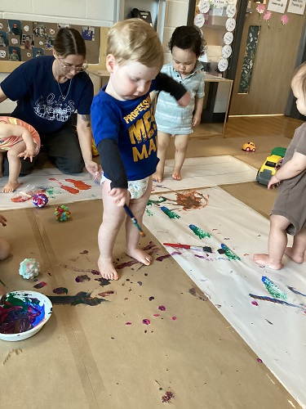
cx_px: 153
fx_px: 365
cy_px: 204
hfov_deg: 45.4
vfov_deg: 58.4
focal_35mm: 31
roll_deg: -4.8
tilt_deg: -25.6
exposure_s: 1/40
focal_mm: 3.3
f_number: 2.4
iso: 250
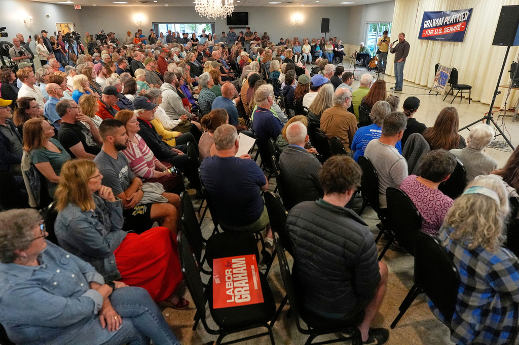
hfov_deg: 76.1
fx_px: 331
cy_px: 172
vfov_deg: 55.1
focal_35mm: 23
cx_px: 260
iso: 6400
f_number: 2.8
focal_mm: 23
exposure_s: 1/800
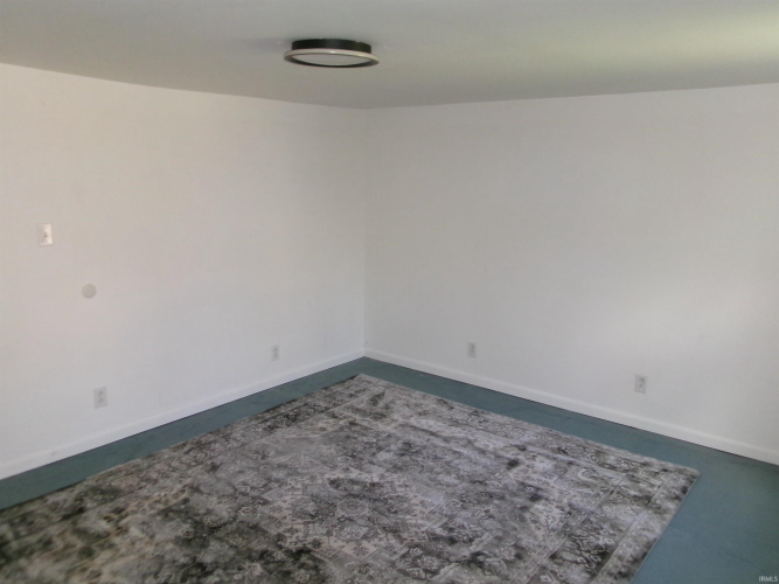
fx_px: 630
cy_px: 292
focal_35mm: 28
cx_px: 390
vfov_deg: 49.7
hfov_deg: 63.5
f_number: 3.9
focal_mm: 5.1
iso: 320
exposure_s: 1/34
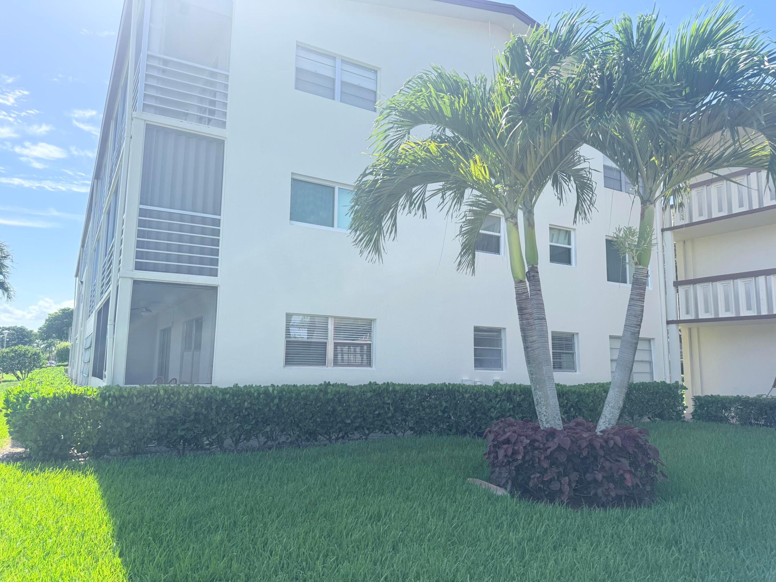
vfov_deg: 56.8
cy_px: 291
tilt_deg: +8.2
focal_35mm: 24
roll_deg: -1.3
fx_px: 538
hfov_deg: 71.6
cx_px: 388
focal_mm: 6.76
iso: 100
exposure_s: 1/1812
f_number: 1.78
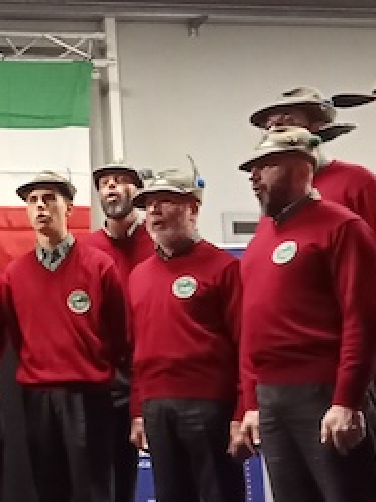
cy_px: 224
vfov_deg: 24.7
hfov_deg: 16.3
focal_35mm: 79
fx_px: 1144
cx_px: -255
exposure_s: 1/25
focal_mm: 3.46
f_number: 2.2
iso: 1485
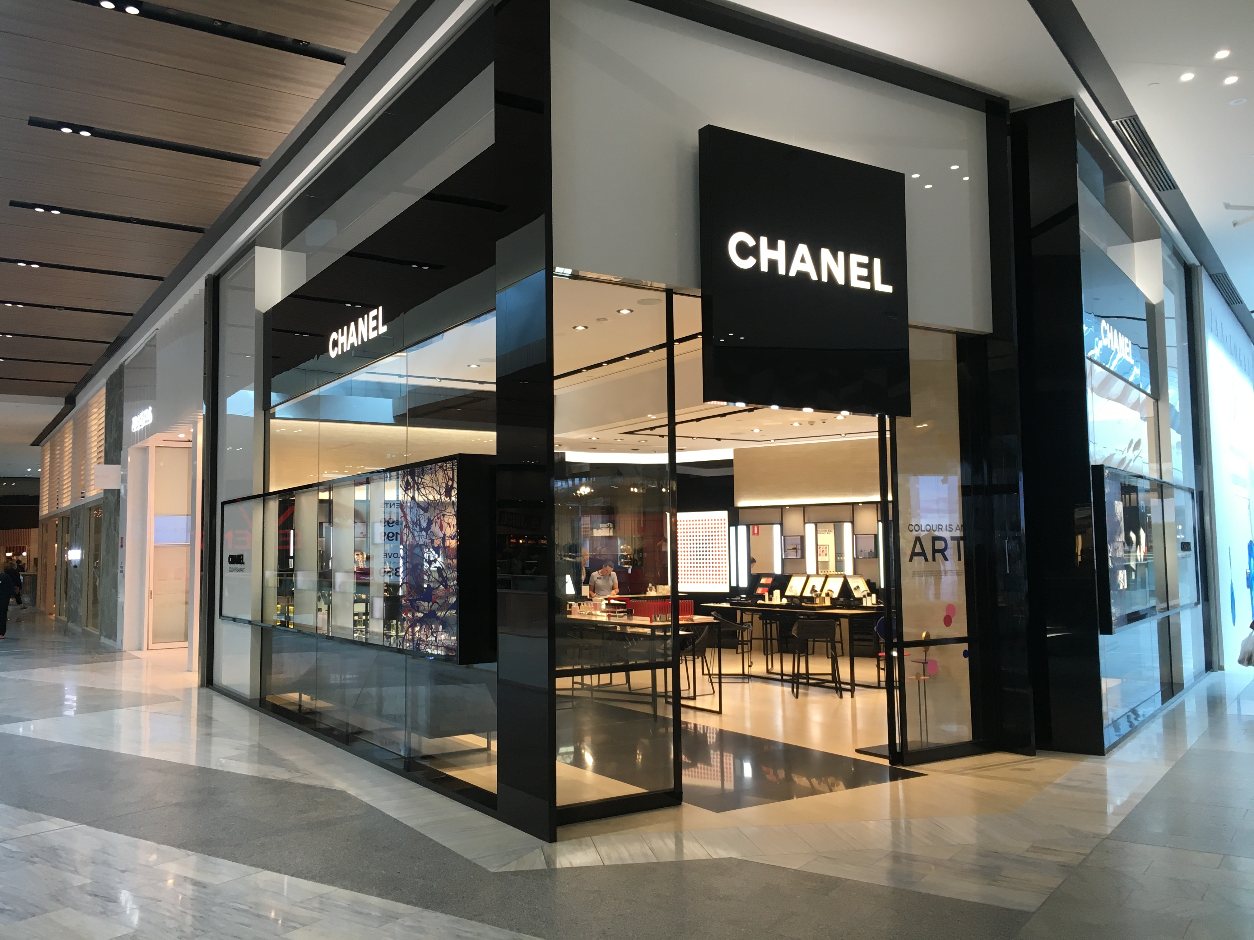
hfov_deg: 61.7
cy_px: 470
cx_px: 627
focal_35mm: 29
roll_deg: +0.1
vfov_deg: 48.2
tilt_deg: +4.2
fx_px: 1051
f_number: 2.2
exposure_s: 1/33
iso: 32
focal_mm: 4.15
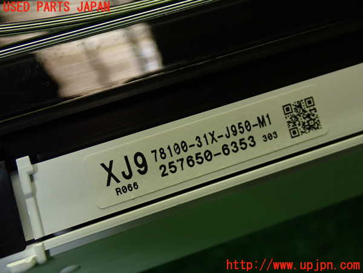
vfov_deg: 25.2
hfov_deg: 33.2
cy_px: 136
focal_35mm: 58
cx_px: 182
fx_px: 608
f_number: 3.5
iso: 400
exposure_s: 1/60
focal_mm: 10.35
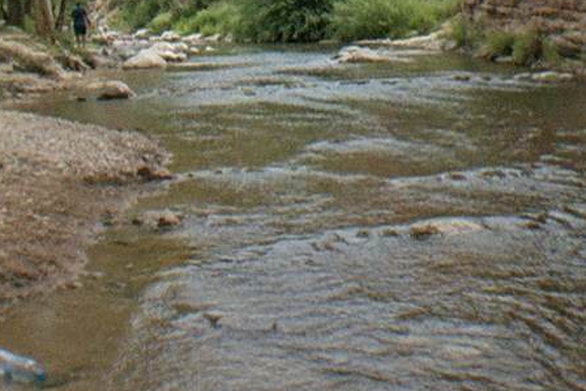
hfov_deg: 26.0
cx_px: 269
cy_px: 21
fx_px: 1269
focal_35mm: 78
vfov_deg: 17.2
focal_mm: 35
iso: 500
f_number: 4.5
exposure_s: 1/1600
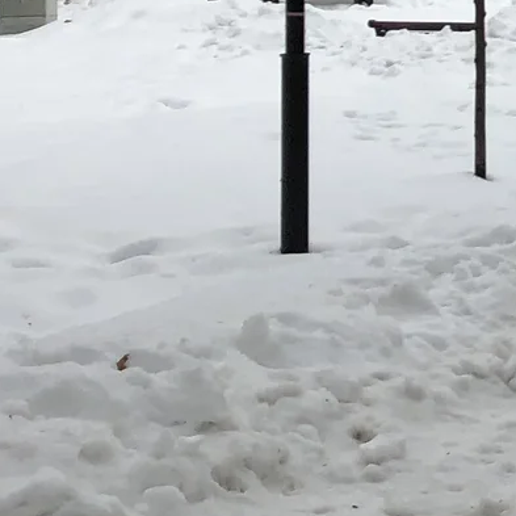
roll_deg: +1.9
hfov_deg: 10.4
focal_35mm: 151
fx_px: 2547
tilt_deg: +3.2
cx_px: 1129
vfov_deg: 11.2
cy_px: -238
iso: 20
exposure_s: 1/393
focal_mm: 4
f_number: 1.8
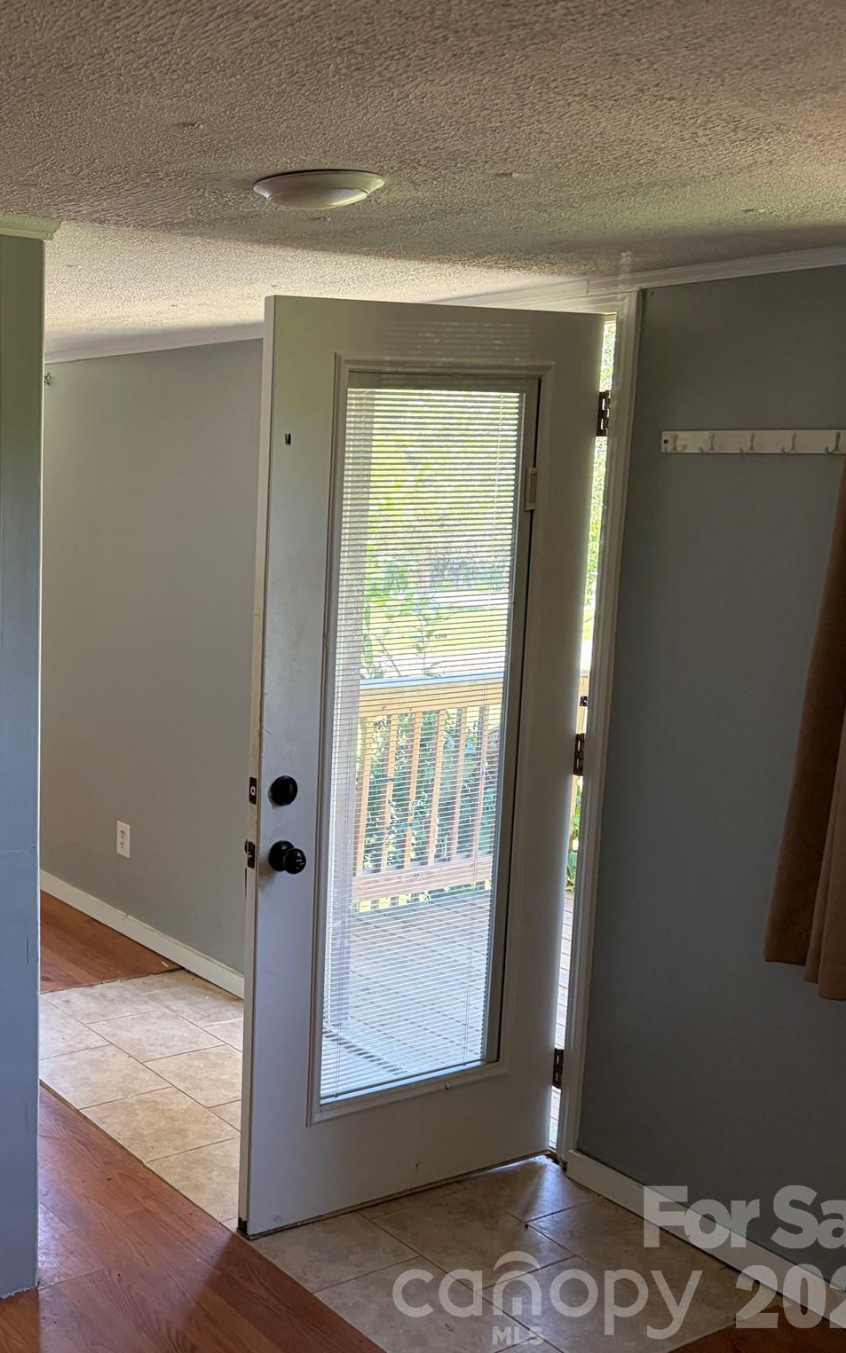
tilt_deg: -9.4
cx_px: 18
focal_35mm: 37
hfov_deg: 32.0
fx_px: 1365
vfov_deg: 52.8
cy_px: 679
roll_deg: +0.9
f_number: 1.6
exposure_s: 1/129
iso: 125
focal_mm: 5.96
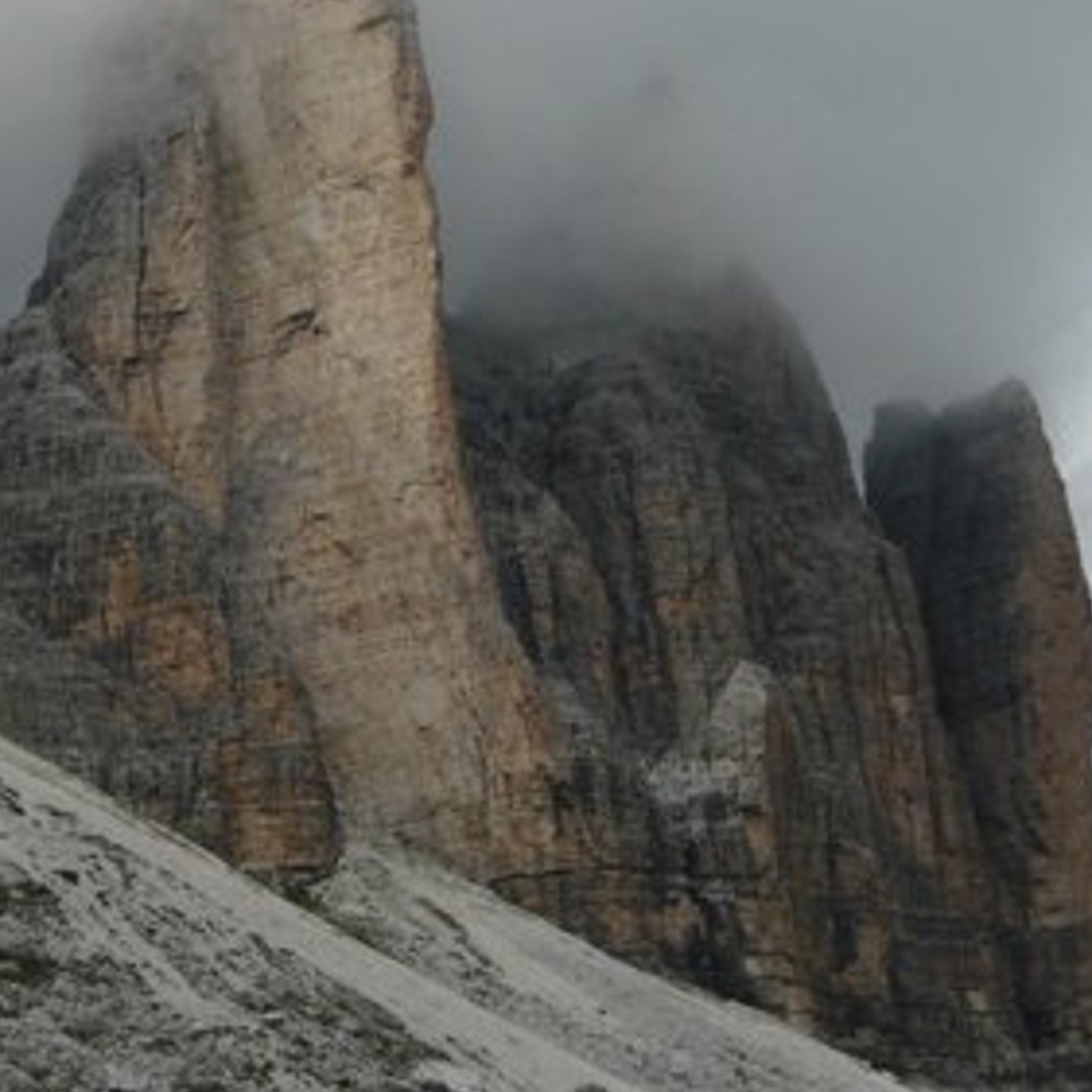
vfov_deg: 16.2
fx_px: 3819
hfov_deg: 16.2
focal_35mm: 107
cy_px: 307
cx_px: 321
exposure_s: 1/400
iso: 100
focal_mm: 8.5
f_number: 7.1
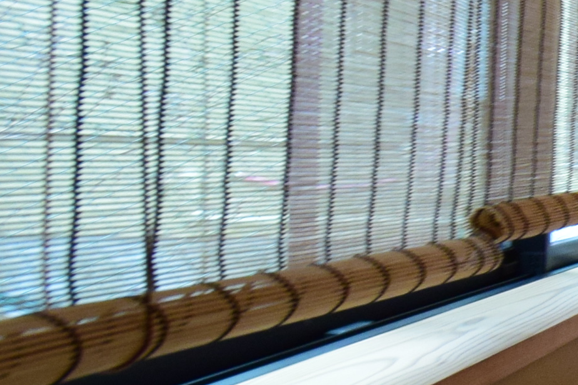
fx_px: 1172
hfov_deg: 17.8
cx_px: 1198
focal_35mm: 73
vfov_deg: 18.7
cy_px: 198
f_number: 5.6
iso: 1000
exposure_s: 1/15
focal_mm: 10
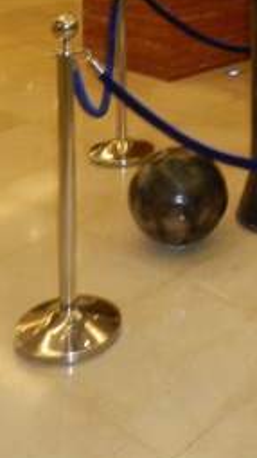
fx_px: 765
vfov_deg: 28.9
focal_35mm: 63
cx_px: 271
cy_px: -92
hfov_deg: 18.5
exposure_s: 1/30
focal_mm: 4
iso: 200
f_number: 3.4
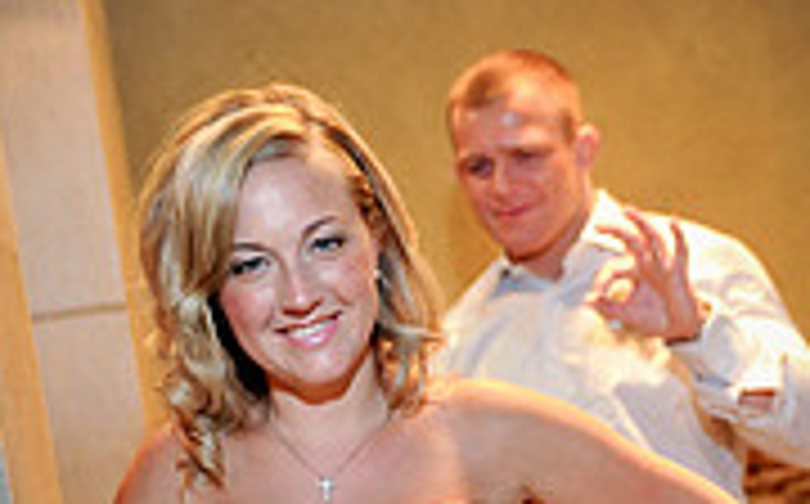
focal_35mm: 79
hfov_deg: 26.2
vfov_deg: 15.9
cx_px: 367
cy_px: 590
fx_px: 1742
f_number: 2.8
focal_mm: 31
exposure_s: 1/100
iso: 3200
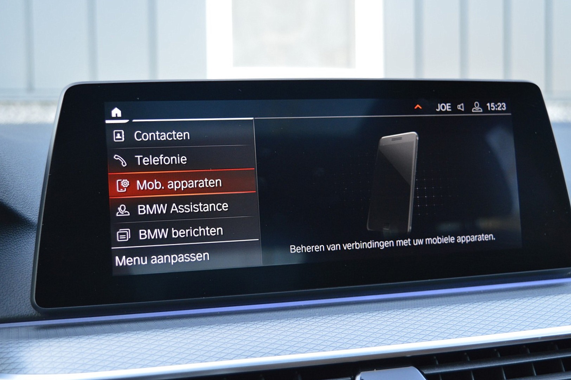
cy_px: 190
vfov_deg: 28.0
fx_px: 761
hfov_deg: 41.1
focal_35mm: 48
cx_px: 286
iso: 800
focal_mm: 32
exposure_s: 1/60
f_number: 5
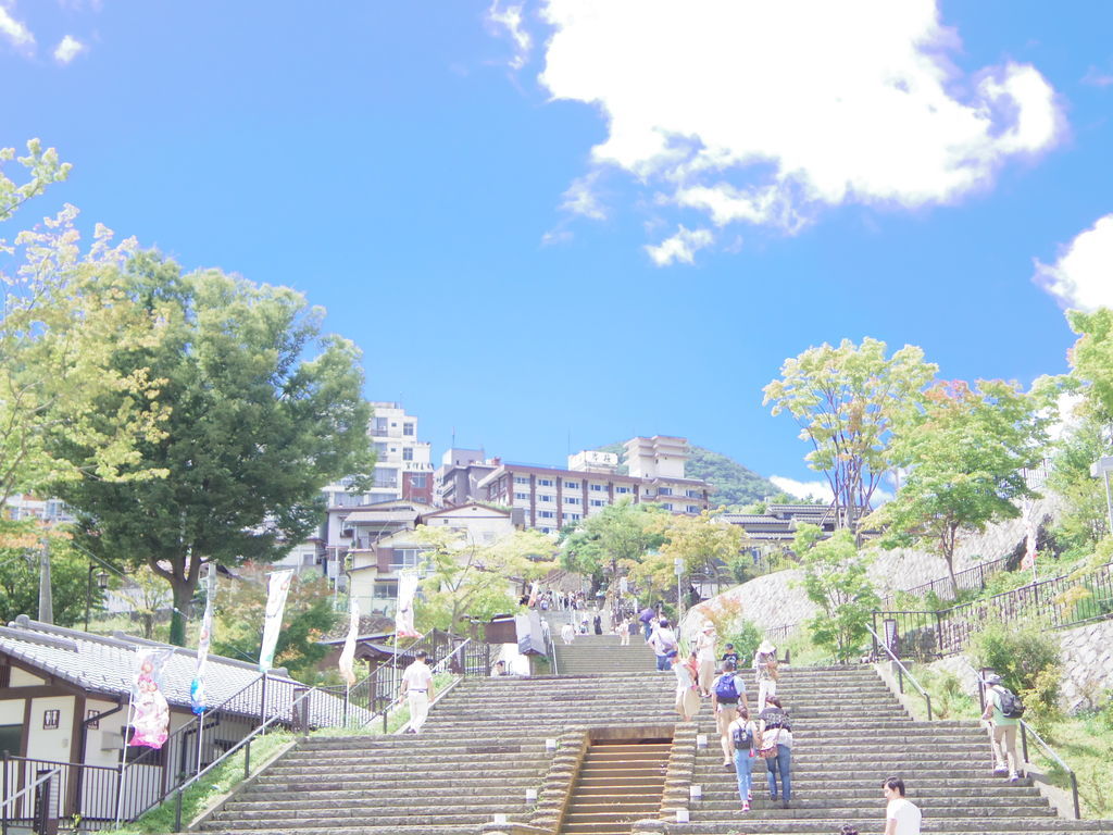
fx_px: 1511
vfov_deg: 30.9
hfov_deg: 40.4
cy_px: 418
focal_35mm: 47
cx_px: 556
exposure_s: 1/2000
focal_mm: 8.5
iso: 250
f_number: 1.9
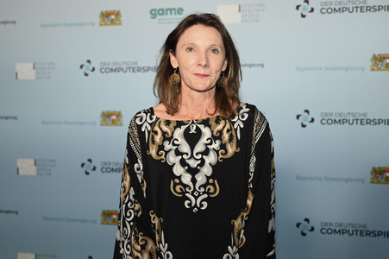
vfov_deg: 27.0
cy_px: 130
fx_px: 540
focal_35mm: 50
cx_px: 194
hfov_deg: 39.6
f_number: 4
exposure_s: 1/160
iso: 1000
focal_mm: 50
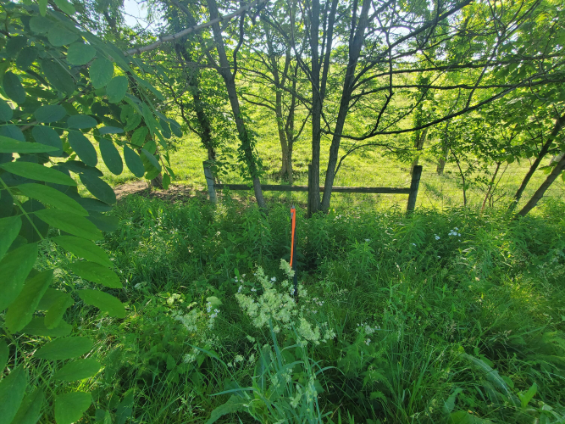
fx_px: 212
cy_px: 212
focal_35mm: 13
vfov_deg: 89.9
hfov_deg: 106.2
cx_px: 282
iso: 50
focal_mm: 1.8
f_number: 2.2
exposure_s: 1/100
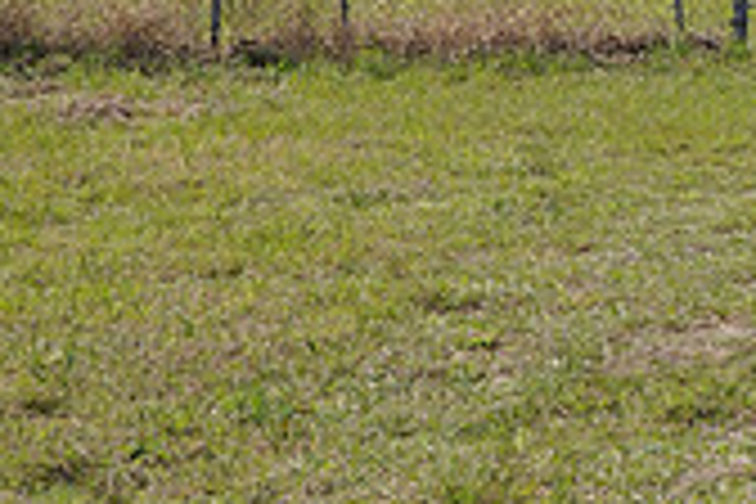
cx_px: 1012
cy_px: -79
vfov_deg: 9.4
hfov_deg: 13.6
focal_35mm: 145
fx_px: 3045
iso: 200
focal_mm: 28
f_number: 7.1
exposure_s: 1/200
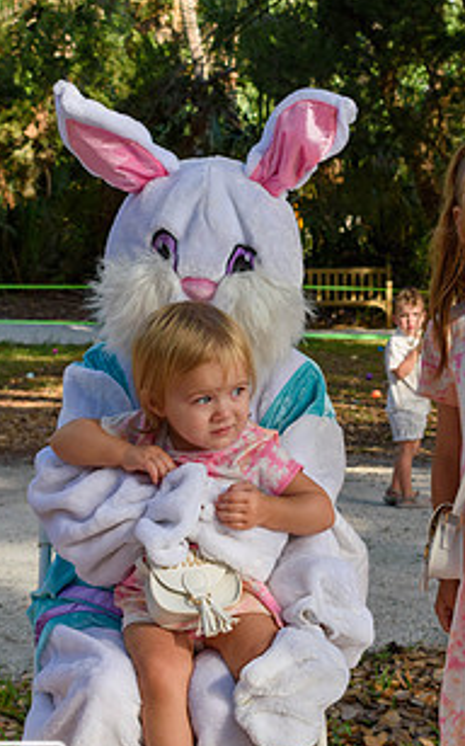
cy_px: 448
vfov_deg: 24.3
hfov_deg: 15.3
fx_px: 1727
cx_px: 271
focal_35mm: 85
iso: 320
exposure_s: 1/250
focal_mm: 38
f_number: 8
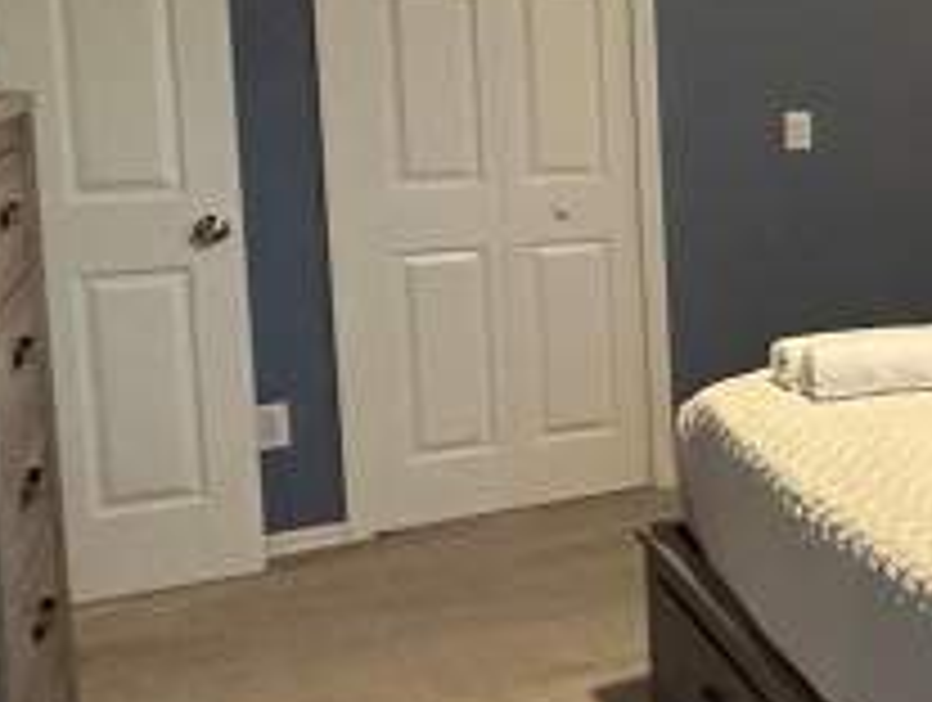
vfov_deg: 26.7
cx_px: 1450
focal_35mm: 54
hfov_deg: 25.3
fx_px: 1456
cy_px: 171
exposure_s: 1/60
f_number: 2.2
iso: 320
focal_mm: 2.22
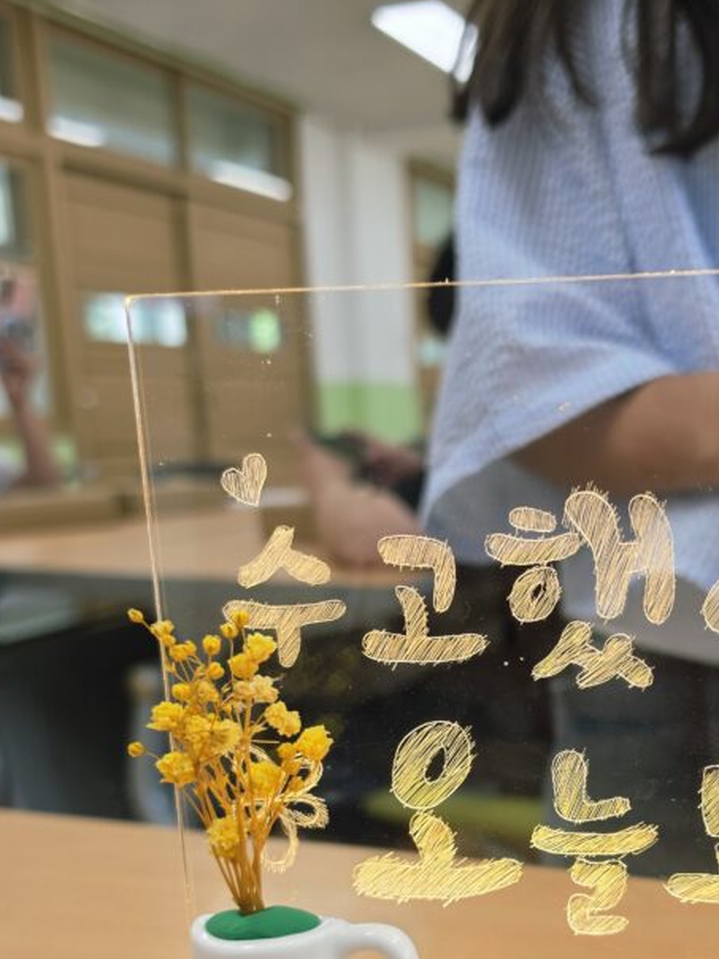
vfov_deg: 46.9
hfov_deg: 36.0
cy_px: 656
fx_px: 1080
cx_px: 540
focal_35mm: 39
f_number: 1.4
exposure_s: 1/180
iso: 50
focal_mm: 6.5
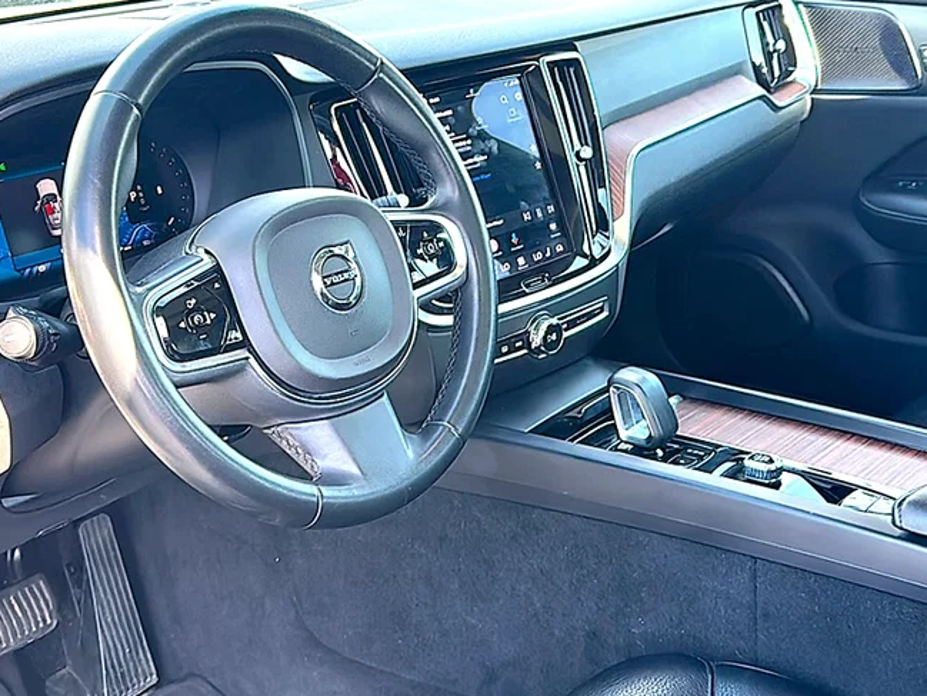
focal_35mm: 41
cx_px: 447
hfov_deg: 45.8
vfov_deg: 35.1
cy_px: 345
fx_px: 1098
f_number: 1.78
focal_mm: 6.86
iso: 125
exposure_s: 1/243
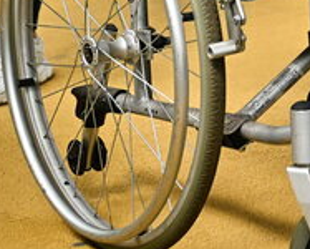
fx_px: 1883
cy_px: -257
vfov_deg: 7.3
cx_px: 615
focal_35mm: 205
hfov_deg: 8.9
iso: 400
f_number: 2.8
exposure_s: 1/1600
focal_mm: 40
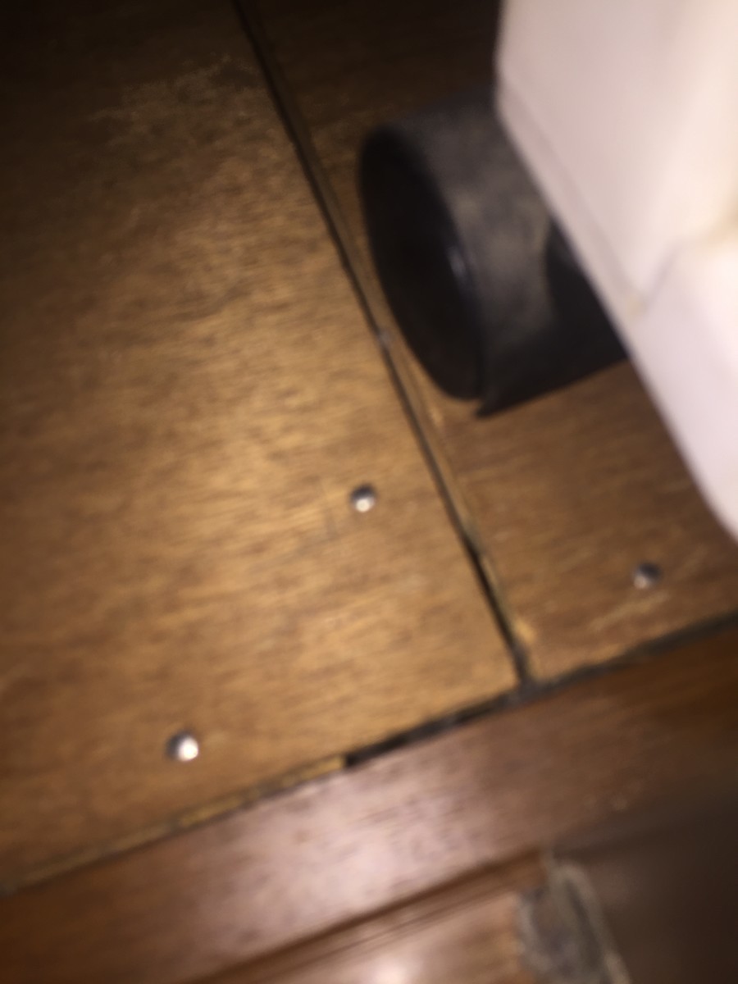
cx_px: 369
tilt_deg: -63.5
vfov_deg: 61.7
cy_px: 492
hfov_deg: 48.2
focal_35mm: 29
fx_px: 824
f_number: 2.2
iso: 32
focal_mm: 4.15
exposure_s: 1/186
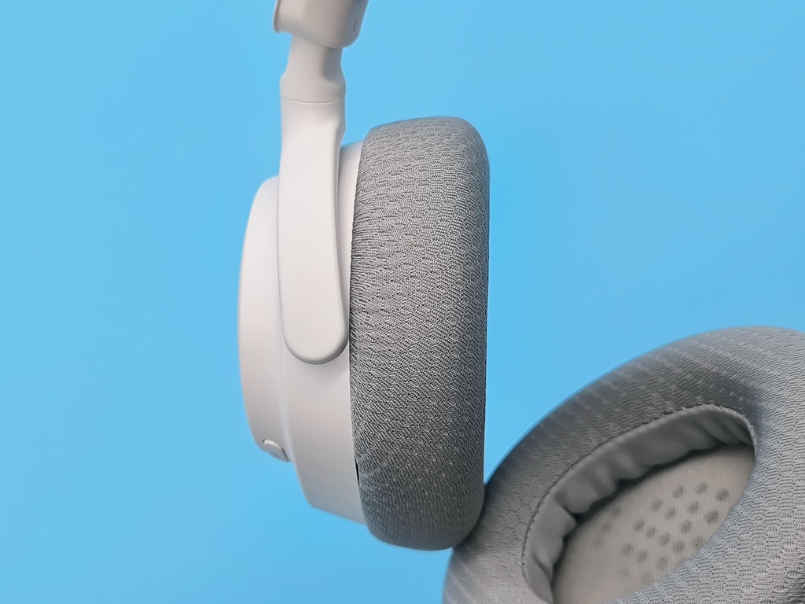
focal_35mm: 42
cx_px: 402
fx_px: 977
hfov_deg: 44.8
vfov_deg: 34.3
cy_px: 302
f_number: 1.65
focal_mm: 6.14
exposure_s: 1/100
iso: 200
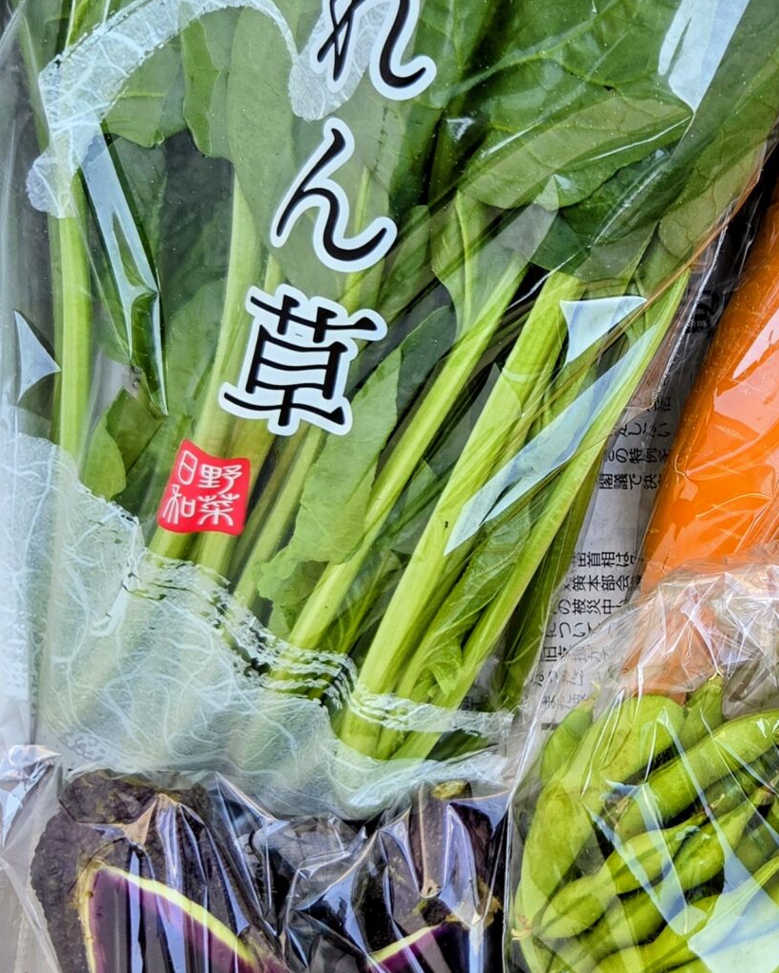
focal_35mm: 56
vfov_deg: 33.6
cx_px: 715
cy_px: 460
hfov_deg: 26.2
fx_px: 1614
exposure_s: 1/582
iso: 80
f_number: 1.8
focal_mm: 5.4
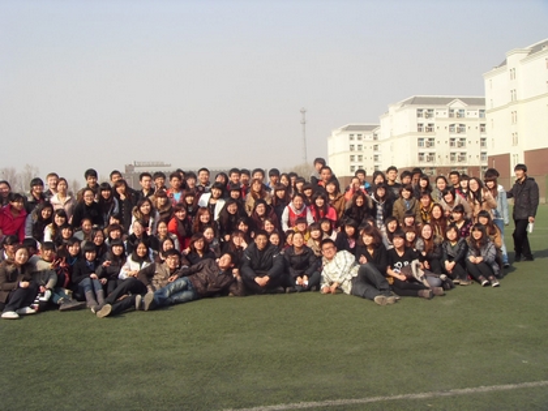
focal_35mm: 39
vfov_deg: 36.8
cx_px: 274
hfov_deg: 47.9
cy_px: 206
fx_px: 617
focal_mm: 6.6
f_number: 6.2
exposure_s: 1/180
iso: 80
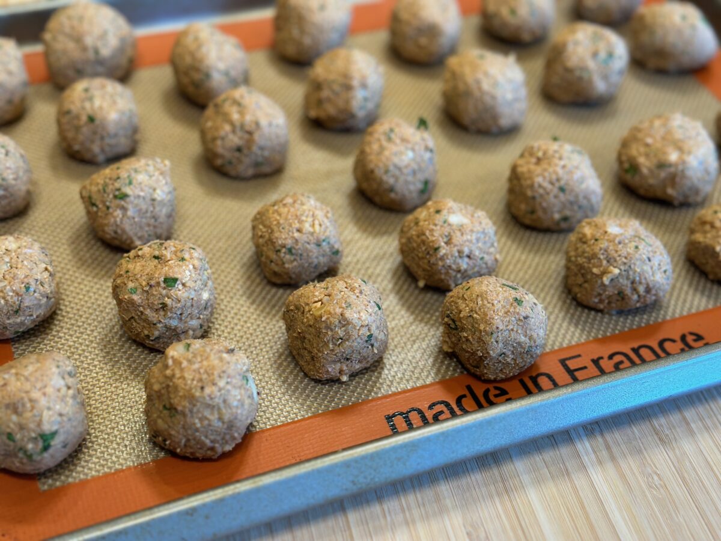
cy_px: 270
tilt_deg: -44.8
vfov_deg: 30.3
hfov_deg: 39.7
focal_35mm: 48
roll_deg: -4.4
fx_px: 1000
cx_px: 360
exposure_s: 1/120
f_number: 1.78
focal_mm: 6.86
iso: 160
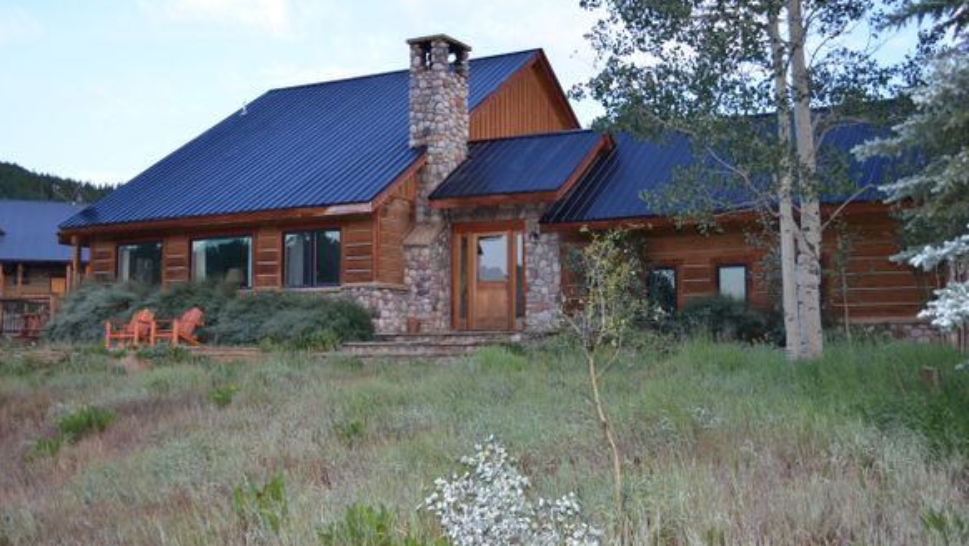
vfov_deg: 28.4
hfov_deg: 48.3
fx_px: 1080
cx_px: 496
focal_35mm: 42
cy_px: 256
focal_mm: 26
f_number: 4.2
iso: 400
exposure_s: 1/125
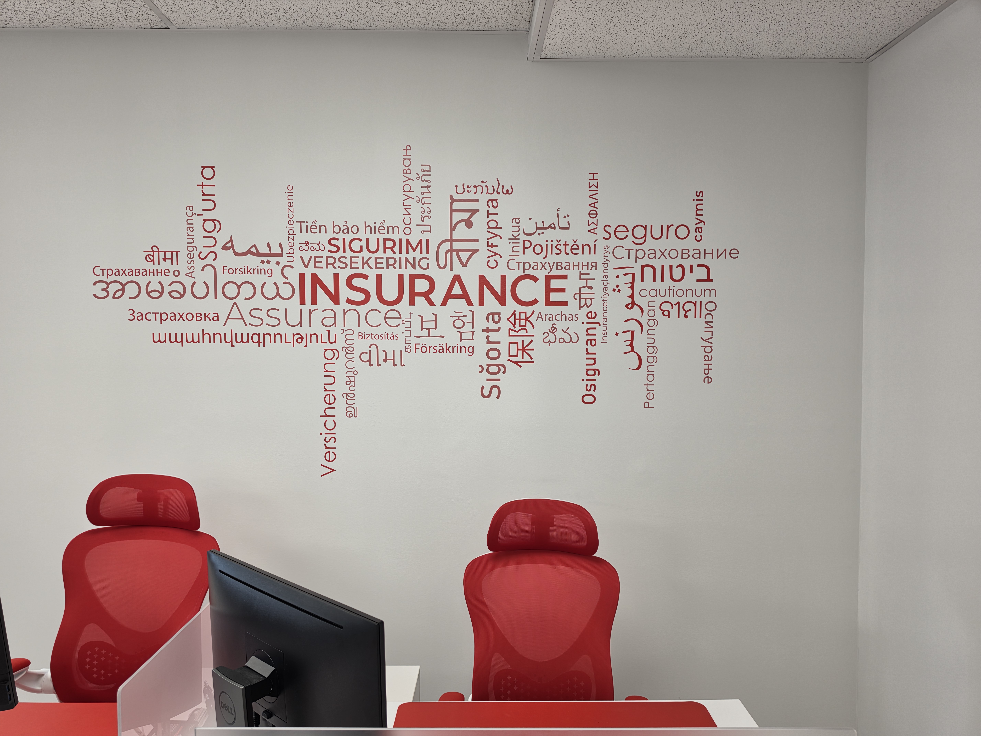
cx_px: 490
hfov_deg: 73.9
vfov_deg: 58.9
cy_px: 368
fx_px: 652
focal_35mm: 23
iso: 25
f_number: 1.4
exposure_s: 1/120
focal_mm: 6.5
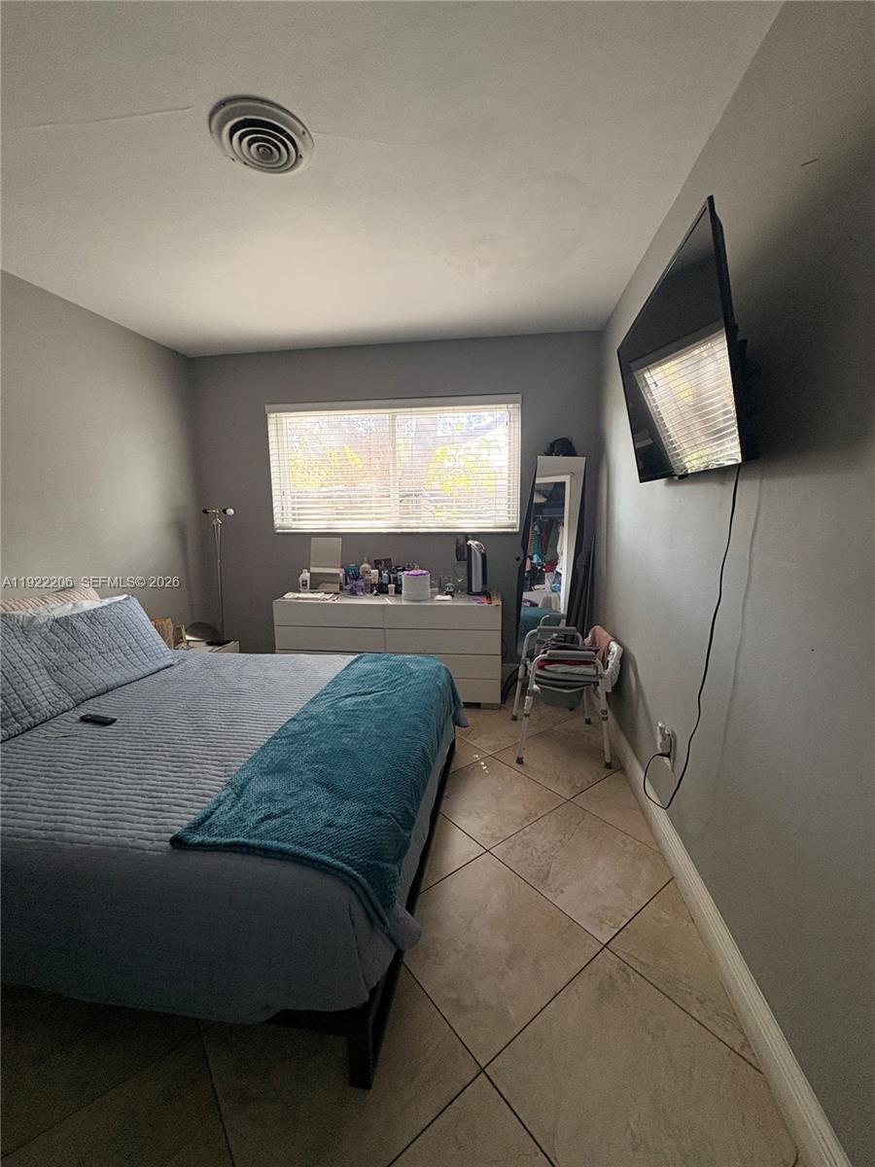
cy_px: 584
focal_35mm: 14
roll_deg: -0.4
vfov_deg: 102.1
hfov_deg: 85.7
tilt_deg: -8.2
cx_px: 438
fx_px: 472
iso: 200
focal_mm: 2.22
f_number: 2.2
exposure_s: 1/68
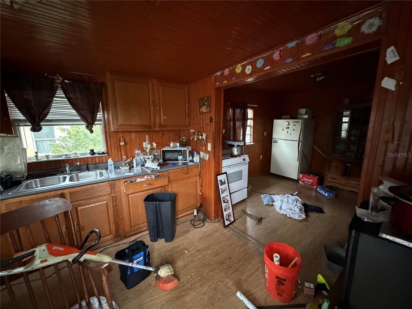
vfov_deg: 85.7
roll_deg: +1.2
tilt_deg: -9.4
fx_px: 167
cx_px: 206
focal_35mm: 14
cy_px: 154
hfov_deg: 102.1
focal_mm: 2.22
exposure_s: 1/34
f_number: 2.2
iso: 1600
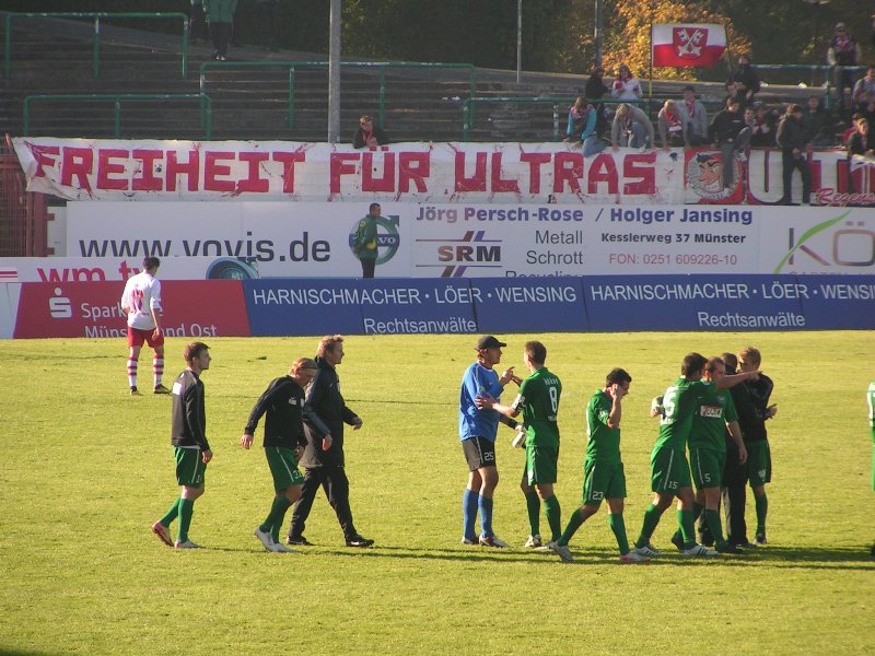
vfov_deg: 4.6
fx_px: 8240
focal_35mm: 326
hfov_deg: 6.1
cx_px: 438
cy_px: 328
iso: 50
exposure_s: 1/400
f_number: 3.5
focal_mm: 49.8
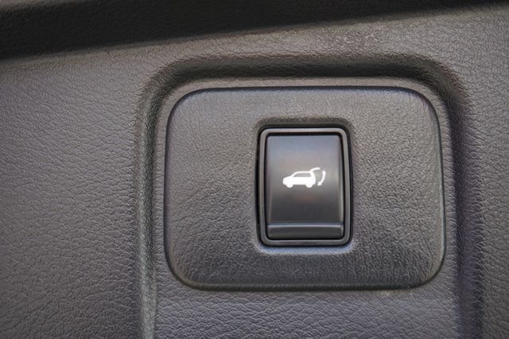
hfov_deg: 46.4
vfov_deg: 31.9
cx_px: 254
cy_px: 170
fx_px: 594
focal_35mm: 42
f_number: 4.5
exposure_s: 1/60
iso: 125
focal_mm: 28
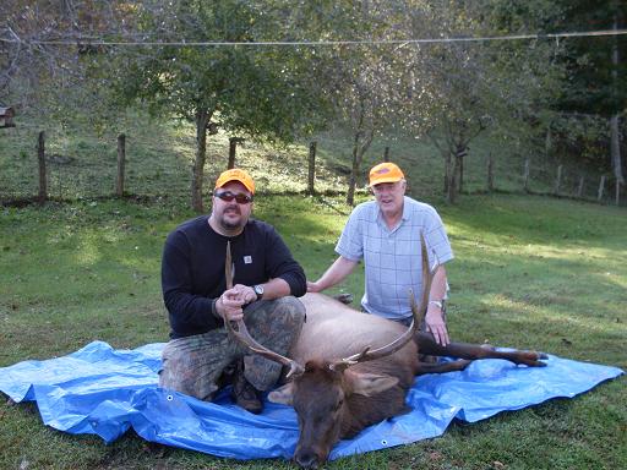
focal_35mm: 38
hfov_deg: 49.0
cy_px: 235
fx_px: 688
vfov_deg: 37.7
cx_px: 314
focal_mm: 6.3
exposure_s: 1/90
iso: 80
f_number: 2.8
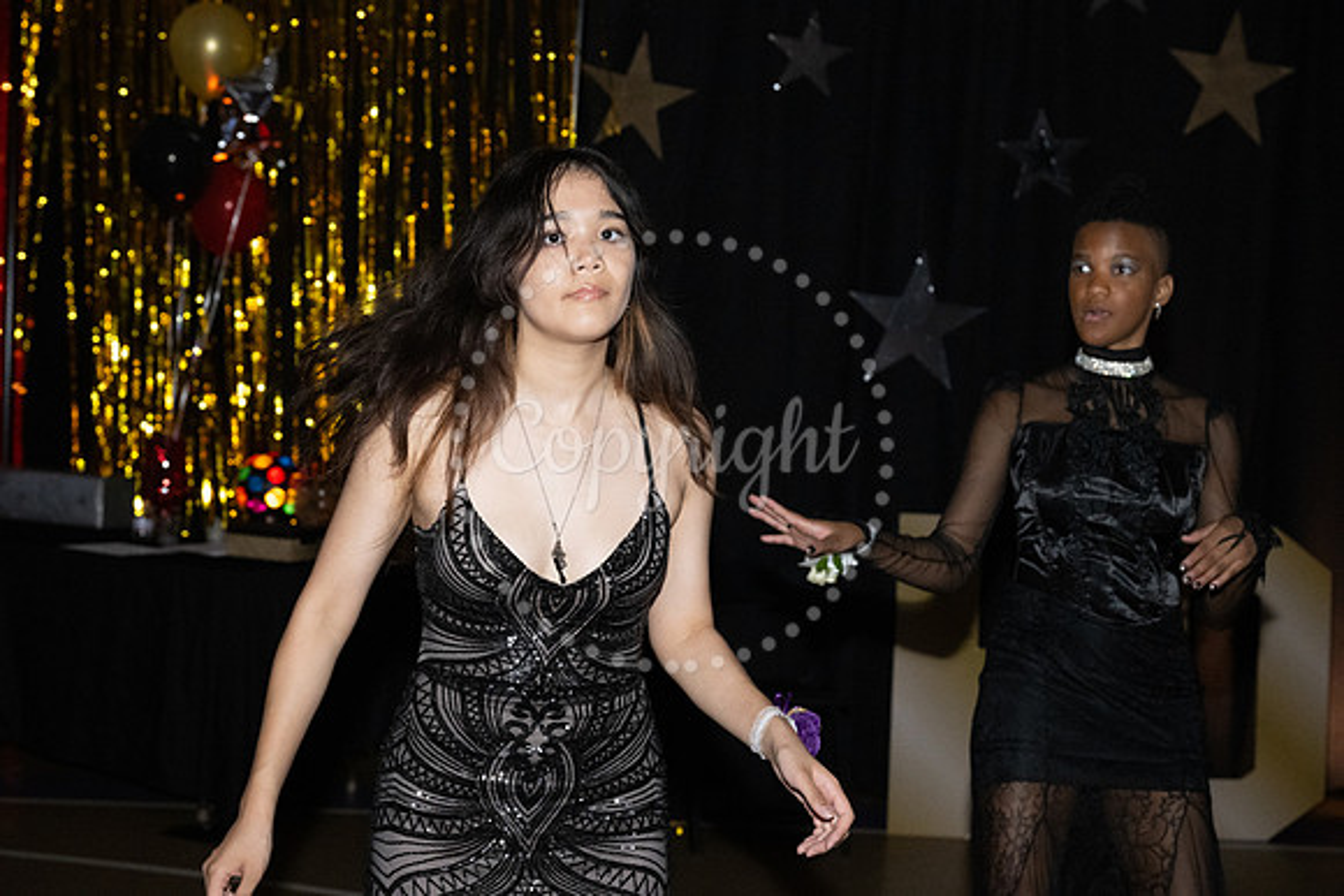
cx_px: 672
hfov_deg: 33.4
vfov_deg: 22.6
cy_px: 448
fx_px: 2240
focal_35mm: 60
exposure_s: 1/125
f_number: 5.6
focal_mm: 60
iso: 6400
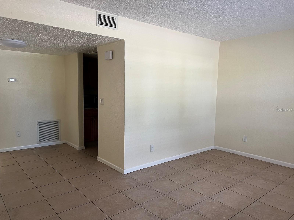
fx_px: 221
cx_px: 147
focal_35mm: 26
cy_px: 110
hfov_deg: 67.3
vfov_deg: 53.1
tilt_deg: -6.3
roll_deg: -1.1
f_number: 1.5
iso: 125
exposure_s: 1/99
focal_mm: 5.7
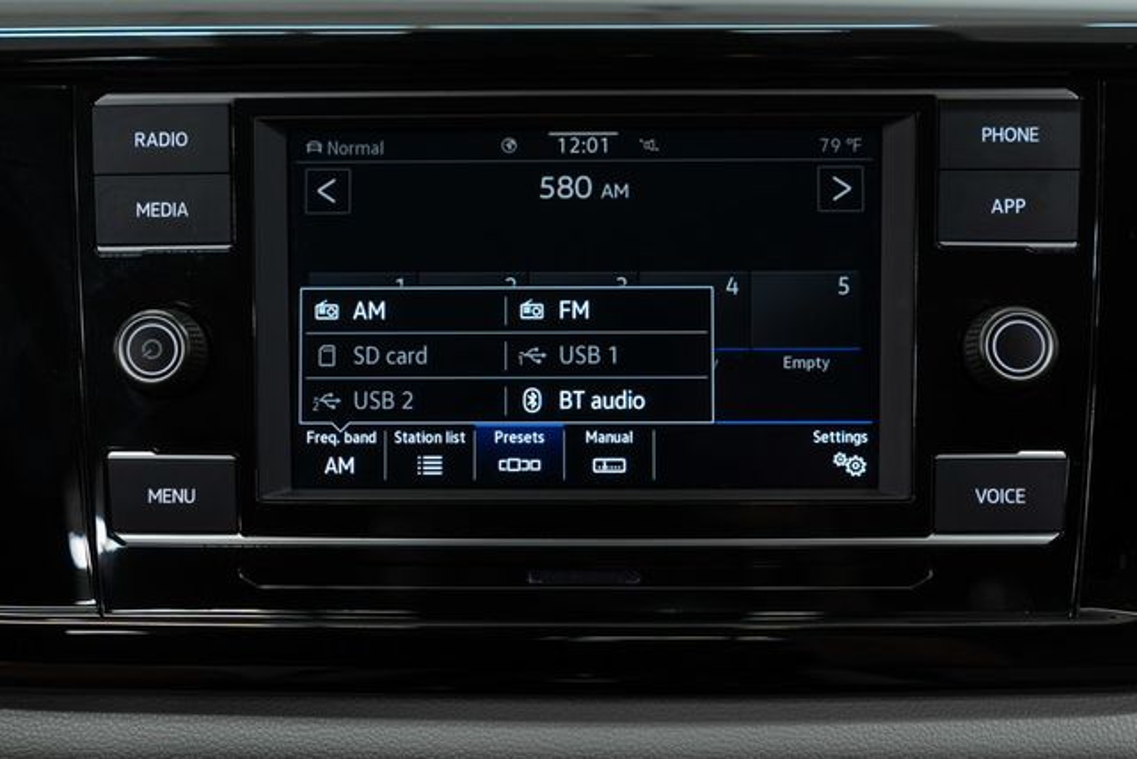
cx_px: 568
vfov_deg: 31.9
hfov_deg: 46.4
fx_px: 1327
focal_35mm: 42
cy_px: 380
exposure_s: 1/50
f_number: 3.2
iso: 640
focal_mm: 28
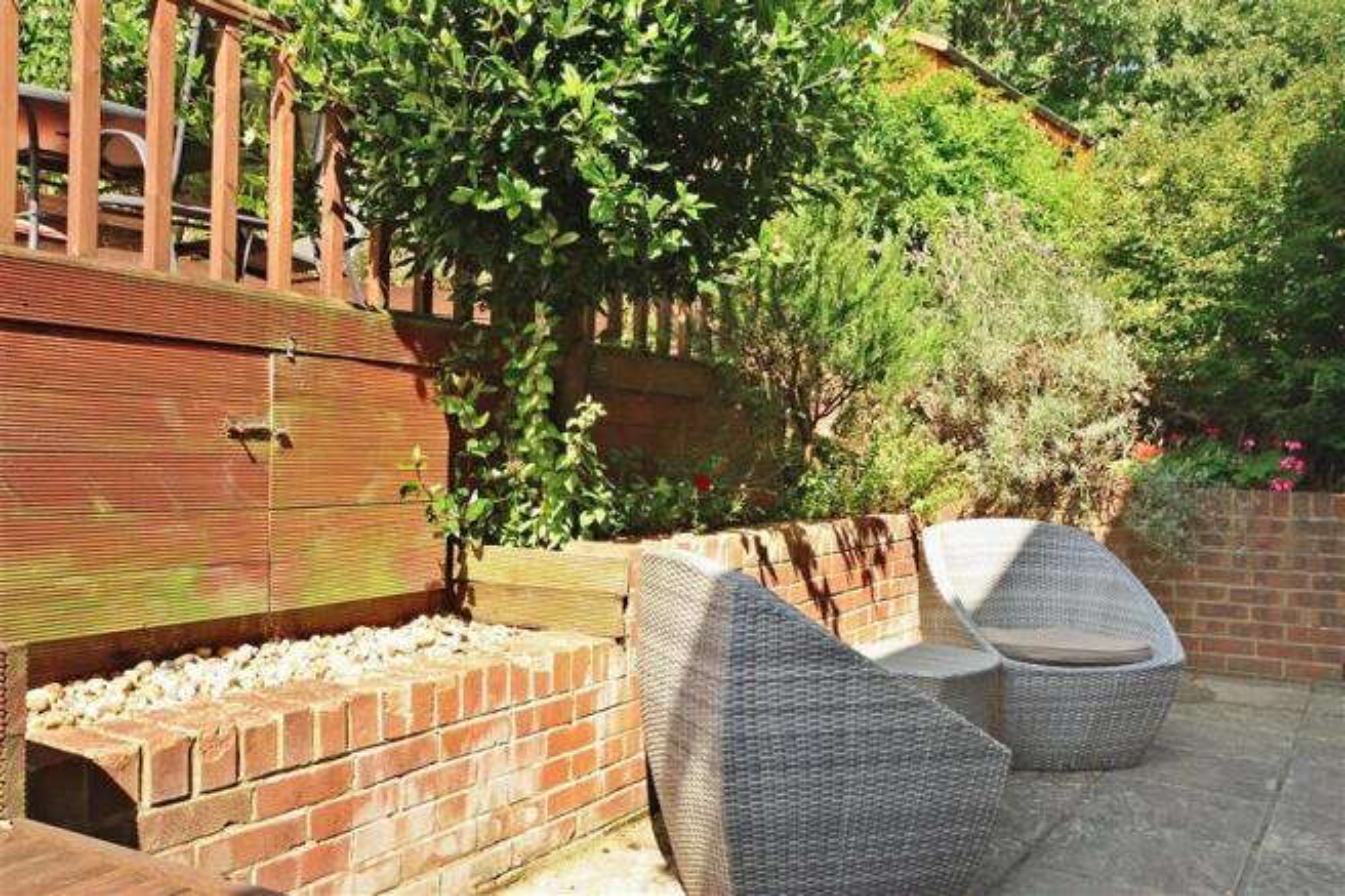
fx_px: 1120
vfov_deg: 43.6
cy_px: 448
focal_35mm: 30
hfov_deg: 61.9
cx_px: 672
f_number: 8
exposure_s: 1/80
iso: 200
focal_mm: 20
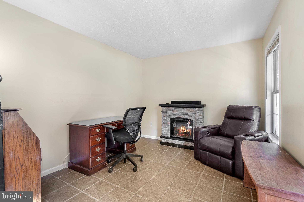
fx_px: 135
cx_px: 152
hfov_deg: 96.8
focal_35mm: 16
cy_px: 101
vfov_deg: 73.7
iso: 640
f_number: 8
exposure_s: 1/5
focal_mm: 16
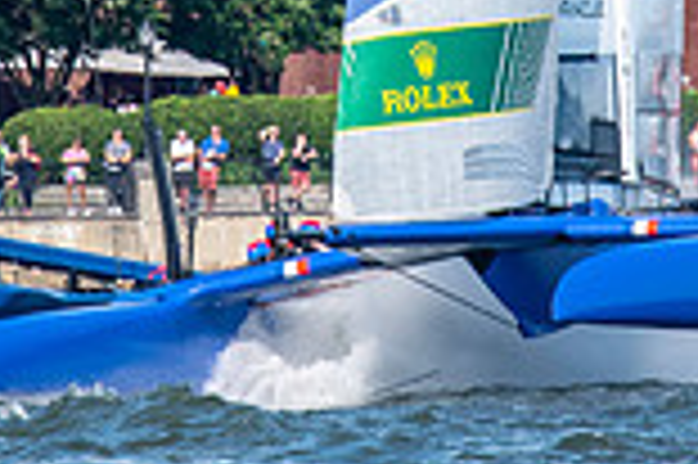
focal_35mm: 2617
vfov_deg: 0.5
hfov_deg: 0.8
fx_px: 50686
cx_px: 297
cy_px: -71
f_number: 5.6
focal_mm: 420
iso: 500
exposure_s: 1/1600
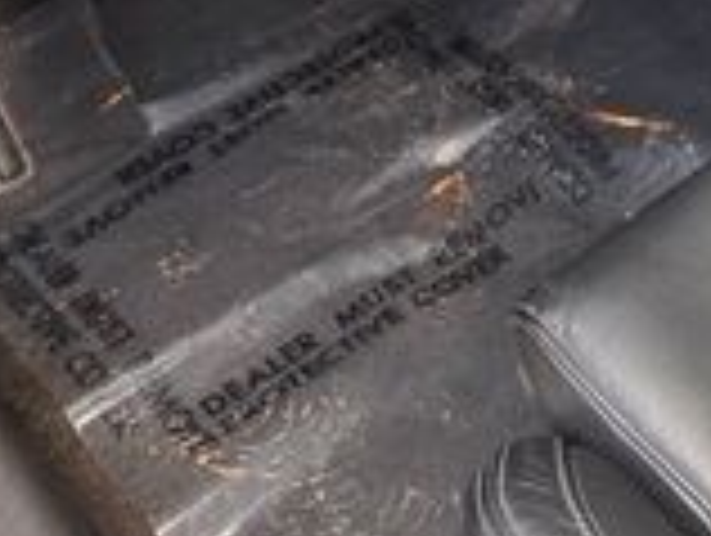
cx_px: 1130
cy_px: -401
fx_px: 1913
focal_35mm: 93
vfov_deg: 14.2
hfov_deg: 18.2
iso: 160
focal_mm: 6.3
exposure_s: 1/120
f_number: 1.7
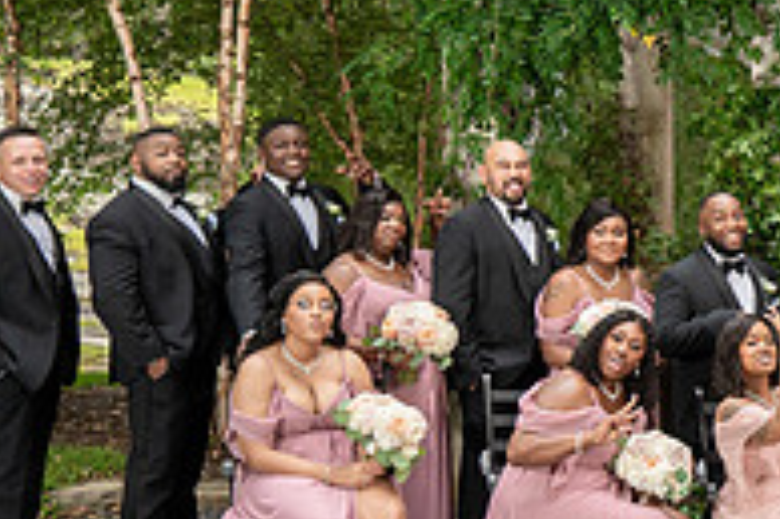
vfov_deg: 16.8
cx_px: 1097
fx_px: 1753
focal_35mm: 81
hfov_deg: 21.8
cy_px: 244
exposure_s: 1/200
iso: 640
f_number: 4
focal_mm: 26
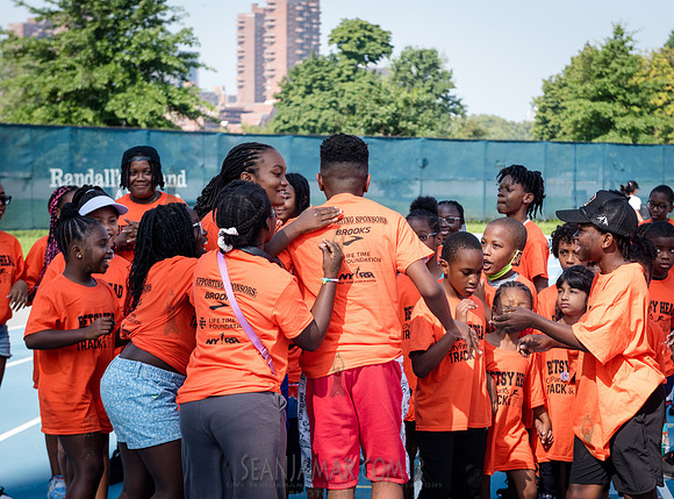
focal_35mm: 98
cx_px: 379
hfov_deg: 20.2
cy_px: 301
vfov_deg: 15.0
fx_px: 1891
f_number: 5.6
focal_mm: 70
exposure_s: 1/800
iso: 400
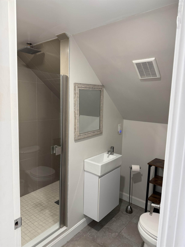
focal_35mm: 24
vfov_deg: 71.6
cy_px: 124
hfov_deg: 56.8
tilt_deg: -6.5
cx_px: 92
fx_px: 171
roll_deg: -2.3
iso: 160
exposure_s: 1/60
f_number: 1.78
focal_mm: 6.76
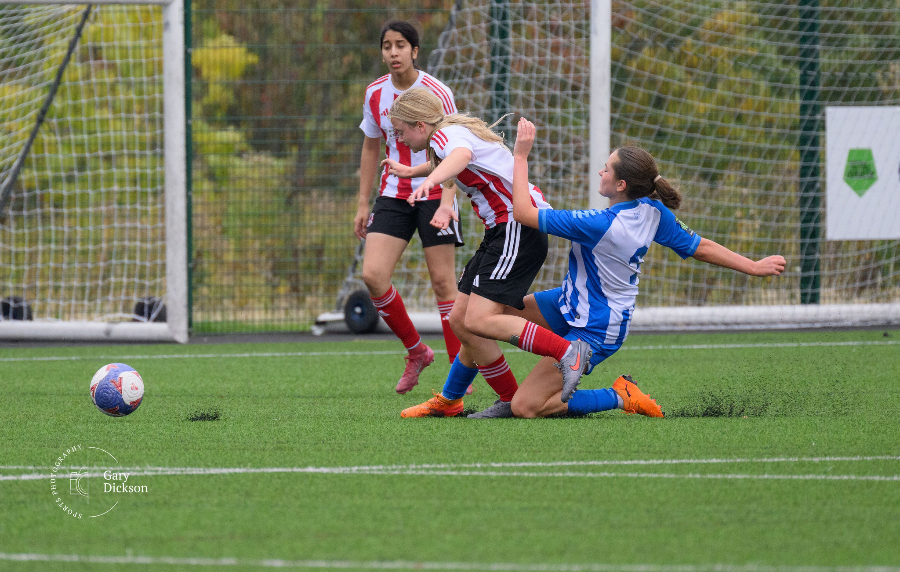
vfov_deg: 1.8
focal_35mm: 737
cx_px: 434
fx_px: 18177
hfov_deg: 2.8
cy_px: 251
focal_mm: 400
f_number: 5.6
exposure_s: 1/1000
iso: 1800
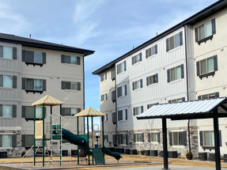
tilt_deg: +6.8
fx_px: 380
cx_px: 62
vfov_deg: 25.2
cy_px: 100
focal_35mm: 58
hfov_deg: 32.7
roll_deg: +0.1
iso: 32
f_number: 1.8
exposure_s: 1/2688
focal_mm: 4.25
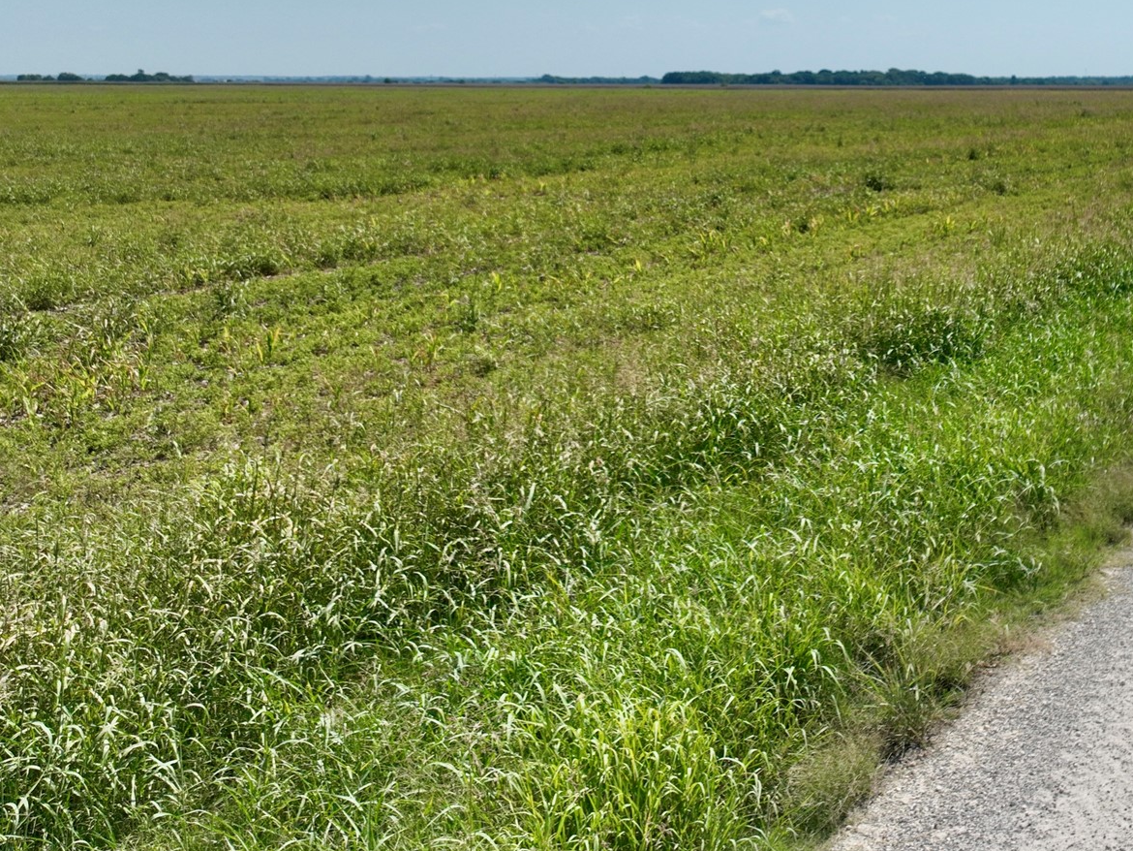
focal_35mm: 42
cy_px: 164
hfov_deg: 43.2
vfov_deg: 33.3
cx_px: 867
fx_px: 1375
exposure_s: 1/3200
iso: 100
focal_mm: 12.29
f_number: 2.8
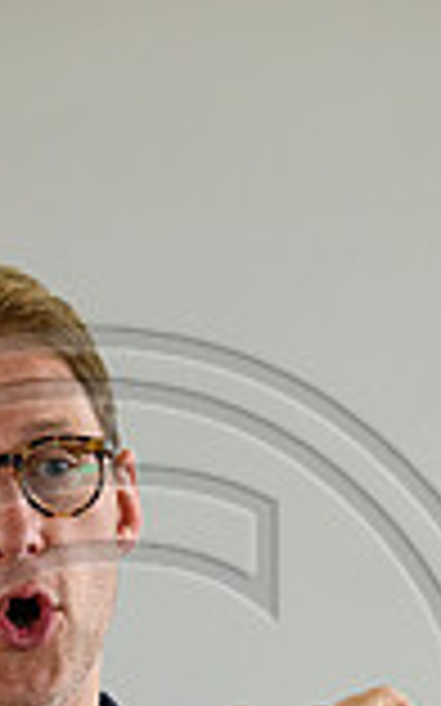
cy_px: 785
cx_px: 76
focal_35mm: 565
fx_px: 10875
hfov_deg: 2.3
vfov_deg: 3.7
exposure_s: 1/800
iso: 2500
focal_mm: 150
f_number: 2.8
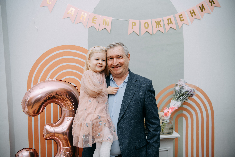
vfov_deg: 36.9
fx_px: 235
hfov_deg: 53.1
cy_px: 78
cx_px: 118
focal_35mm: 36
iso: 160
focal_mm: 36
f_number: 3.5
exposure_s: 1/200
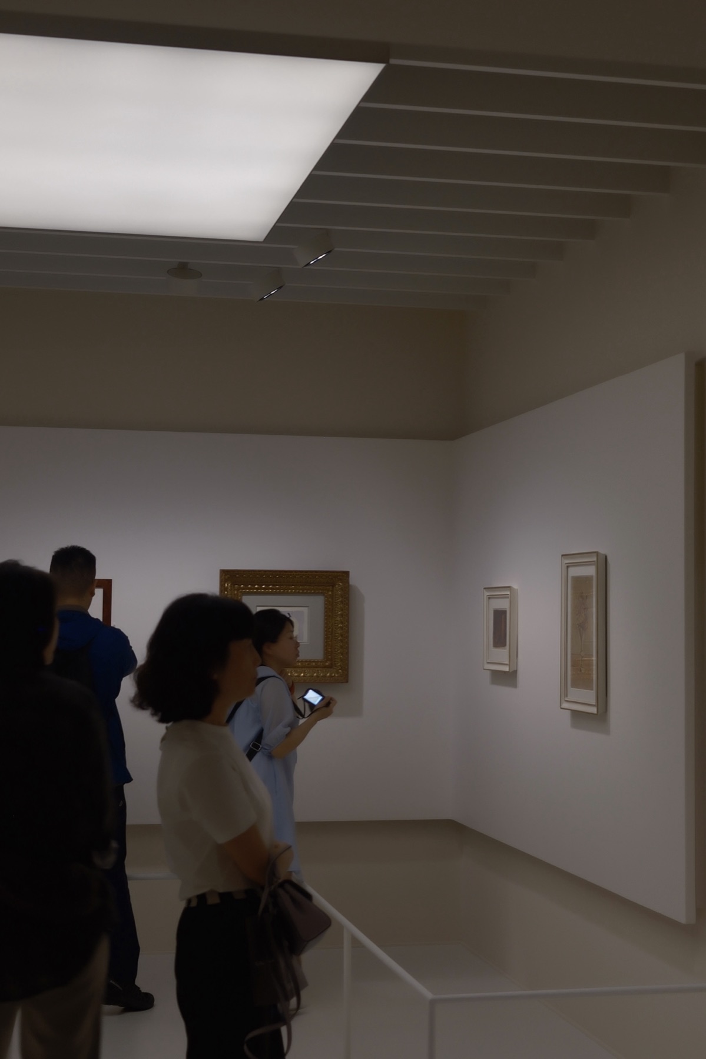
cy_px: 530
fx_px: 1030
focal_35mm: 35
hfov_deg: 37.8
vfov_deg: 54.4
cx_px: 353
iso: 100
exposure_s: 1/10
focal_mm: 23
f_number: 2.8
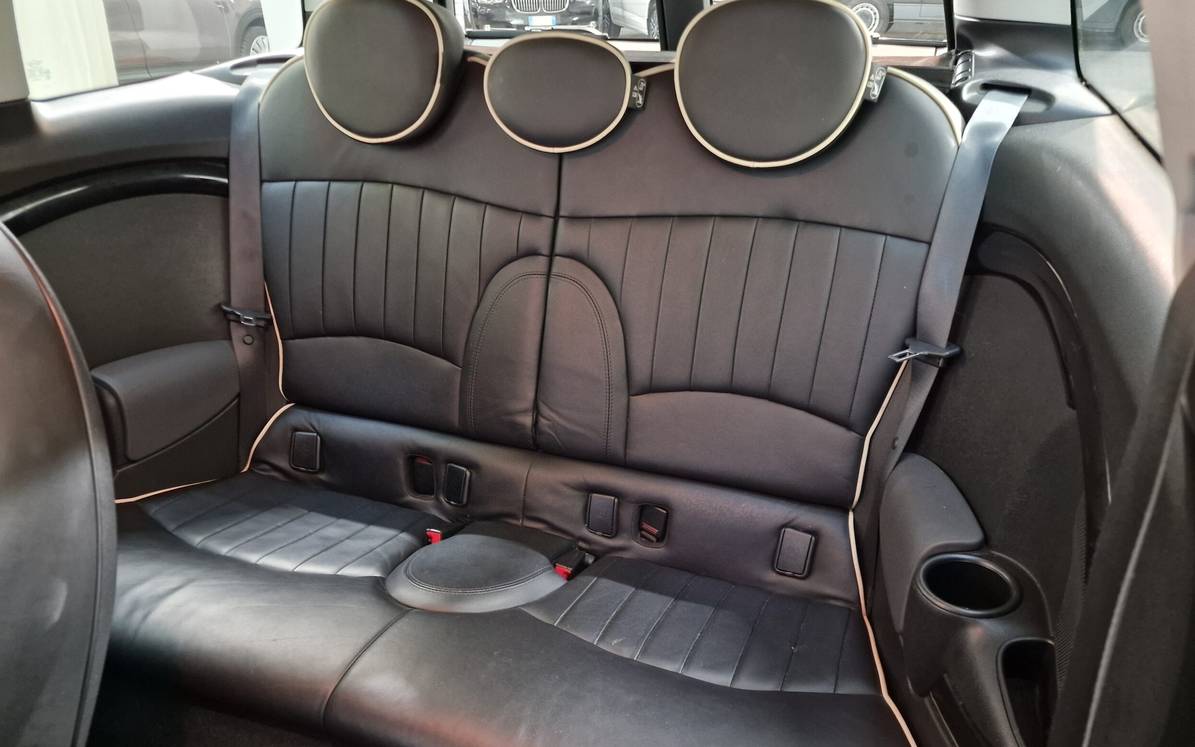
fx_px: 814
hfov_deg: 72.5
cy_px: 445
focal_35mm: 25
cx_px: 606
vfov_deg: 49.0
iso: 500
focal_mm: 6.4
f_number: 1.8
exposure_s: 1/10
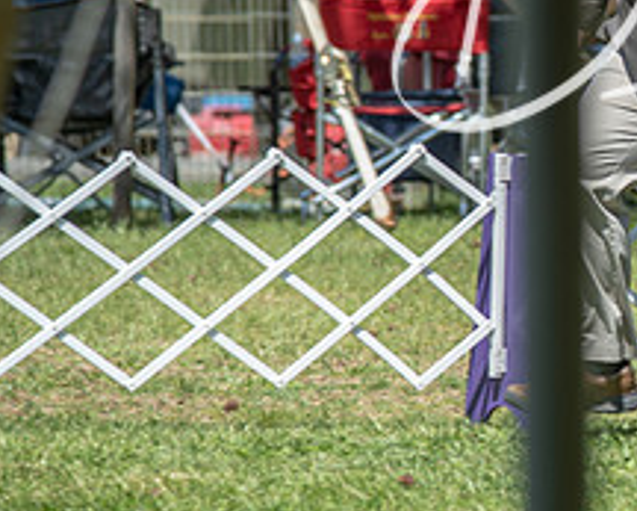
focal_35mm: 453
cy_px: 185
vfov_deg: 3.4
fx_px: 8544
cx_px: 820
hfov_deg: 4.3
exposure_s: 1/320
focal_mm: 180
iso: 100
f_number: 5
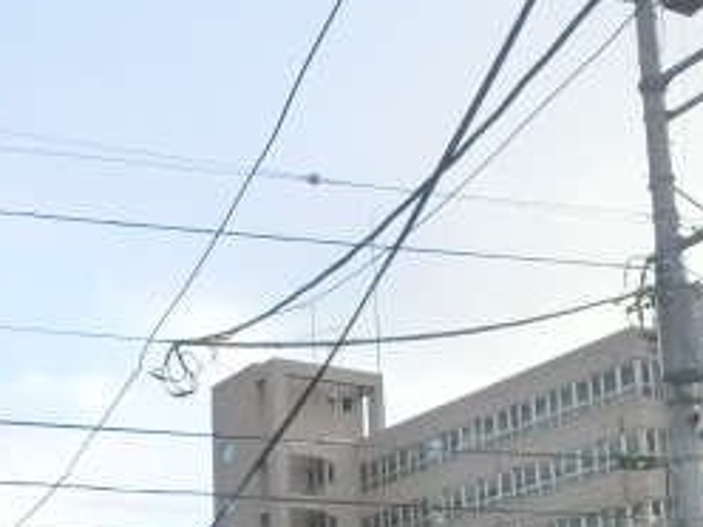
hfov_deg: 30.8
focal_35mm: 62
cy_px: 564
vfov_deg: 22.5
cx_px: 193
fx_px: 1259
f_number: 3
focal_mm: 4.24
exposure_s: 1/1000
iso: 400
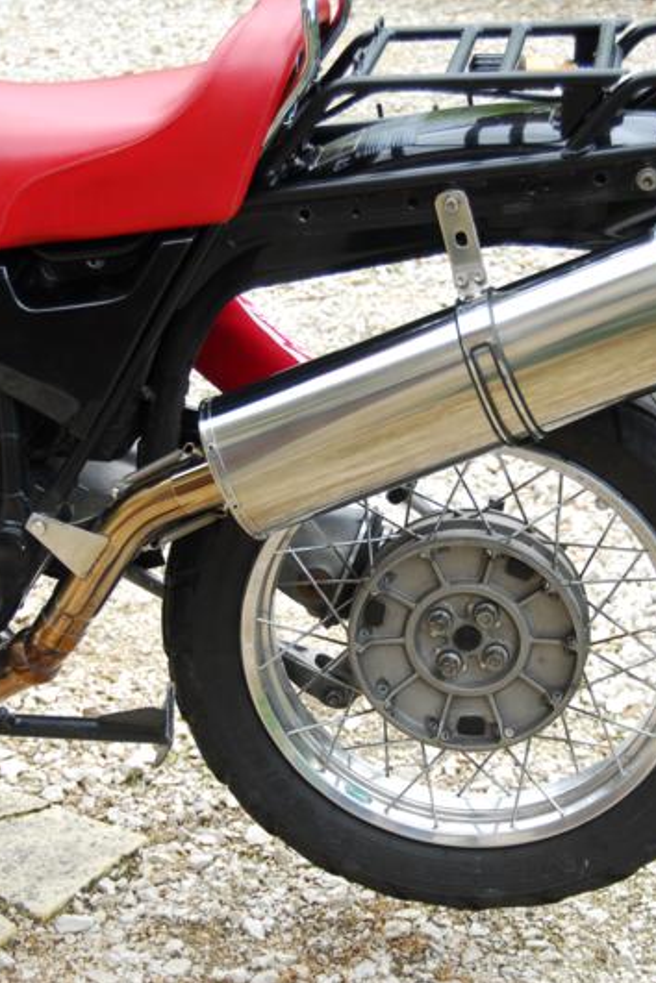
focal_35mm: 86
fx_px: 2350
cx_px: 385
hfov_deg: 15.9
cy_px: 494
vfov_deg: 23.6
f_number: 5.6
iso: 100
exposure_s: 1/125
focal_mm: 38
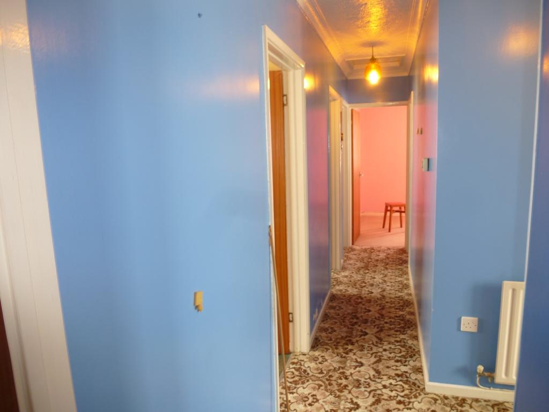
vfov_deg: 56.8
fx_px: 381
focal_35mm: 24
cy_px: 206
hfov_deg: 71.6
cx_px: 274
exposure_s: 1/8
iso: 100
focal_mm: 4.3
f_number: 3.3
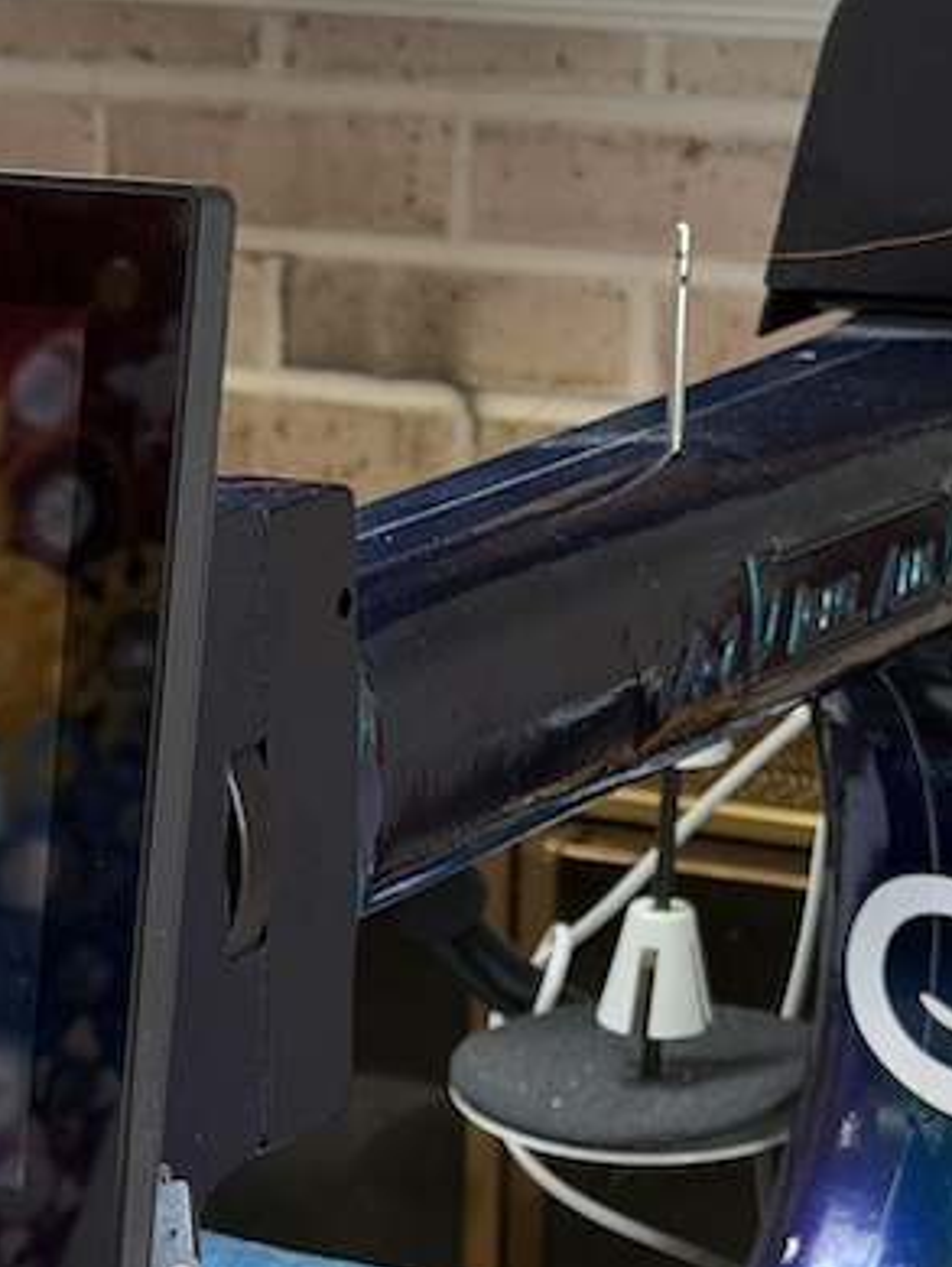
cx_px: 214
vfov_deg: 15.6
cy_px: 1407
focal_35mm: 123
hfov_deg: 12.0
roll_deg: -0.6
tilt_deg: -21.8
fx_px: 4505
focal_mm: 6.76
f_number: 1.78
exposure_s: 1/120
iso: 80
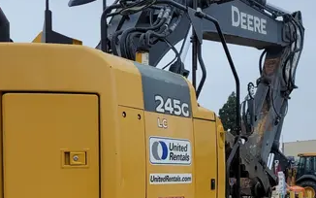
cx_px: 106
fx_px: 534
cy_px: 184
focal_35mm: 62
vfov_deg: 20.5
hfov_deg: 32.7
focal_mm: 5.4
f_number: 1.8
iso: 40
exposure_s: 1/1799
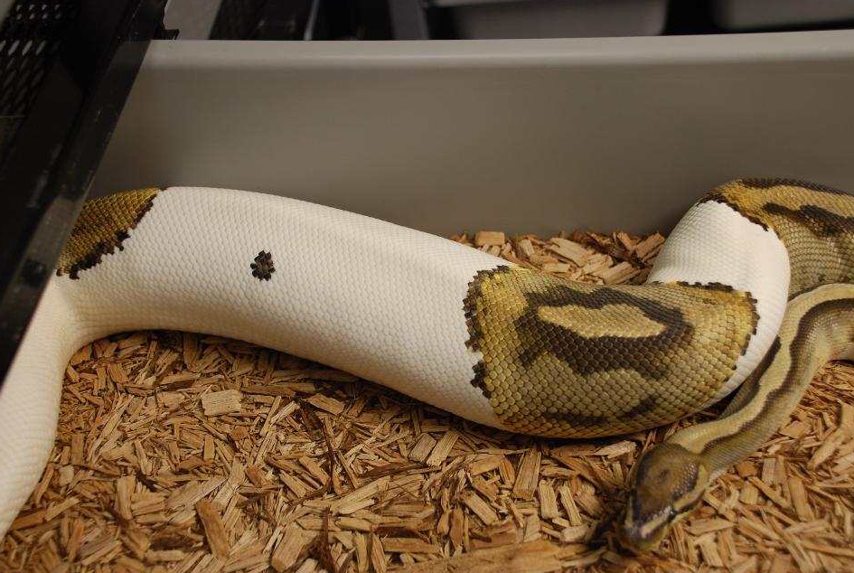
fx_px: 1236
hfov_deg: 38.1
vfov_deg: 26.1
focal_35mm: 52
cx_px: 443
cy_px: 304
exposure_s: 1/25
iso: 200
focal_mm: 32
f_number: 4.2
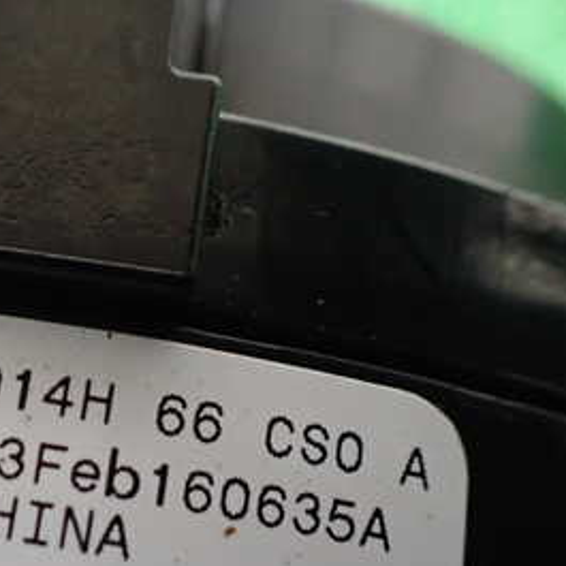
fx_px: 1110
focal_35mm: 60
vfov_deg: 28.2
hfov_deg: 27.3
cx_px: 26
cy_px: 427
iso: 800
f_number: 2.3
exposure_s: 1/40
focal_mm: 5.4
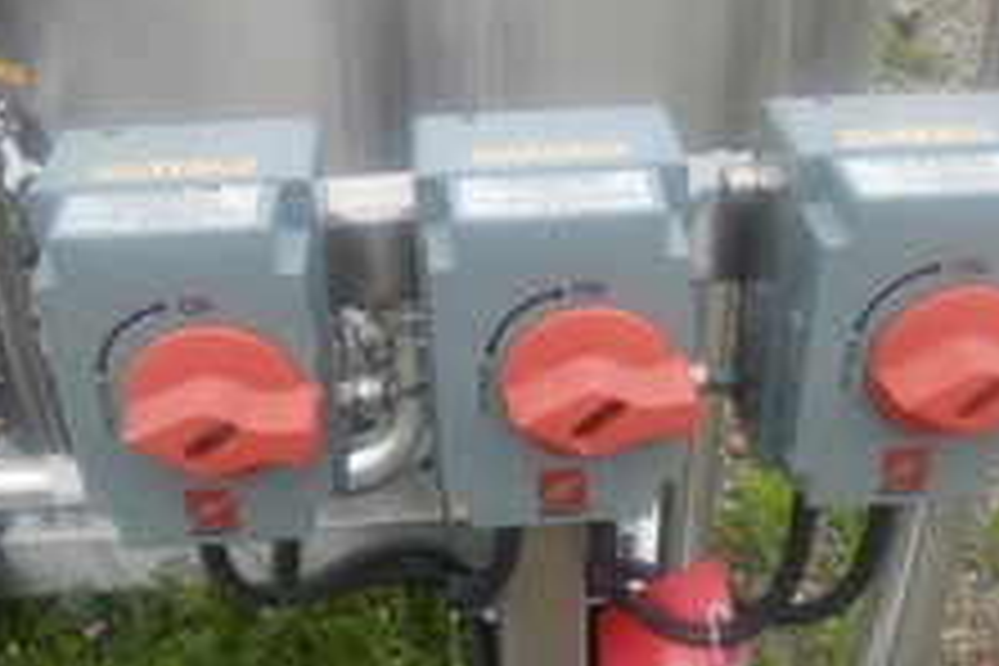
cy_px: 410
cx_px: 508
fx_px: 1249
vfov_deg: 29.8
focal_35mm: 45
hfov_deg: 43.6
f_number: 2.8
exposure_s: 1/640
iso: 125
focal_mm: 4.3
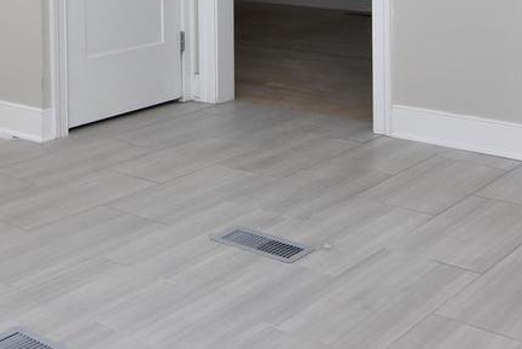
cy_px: -92
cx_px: 175
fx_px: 871
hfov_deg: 33.1
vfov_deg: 20.8
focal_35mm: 60
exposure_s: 1/200
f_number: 9
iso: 800
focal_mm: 12
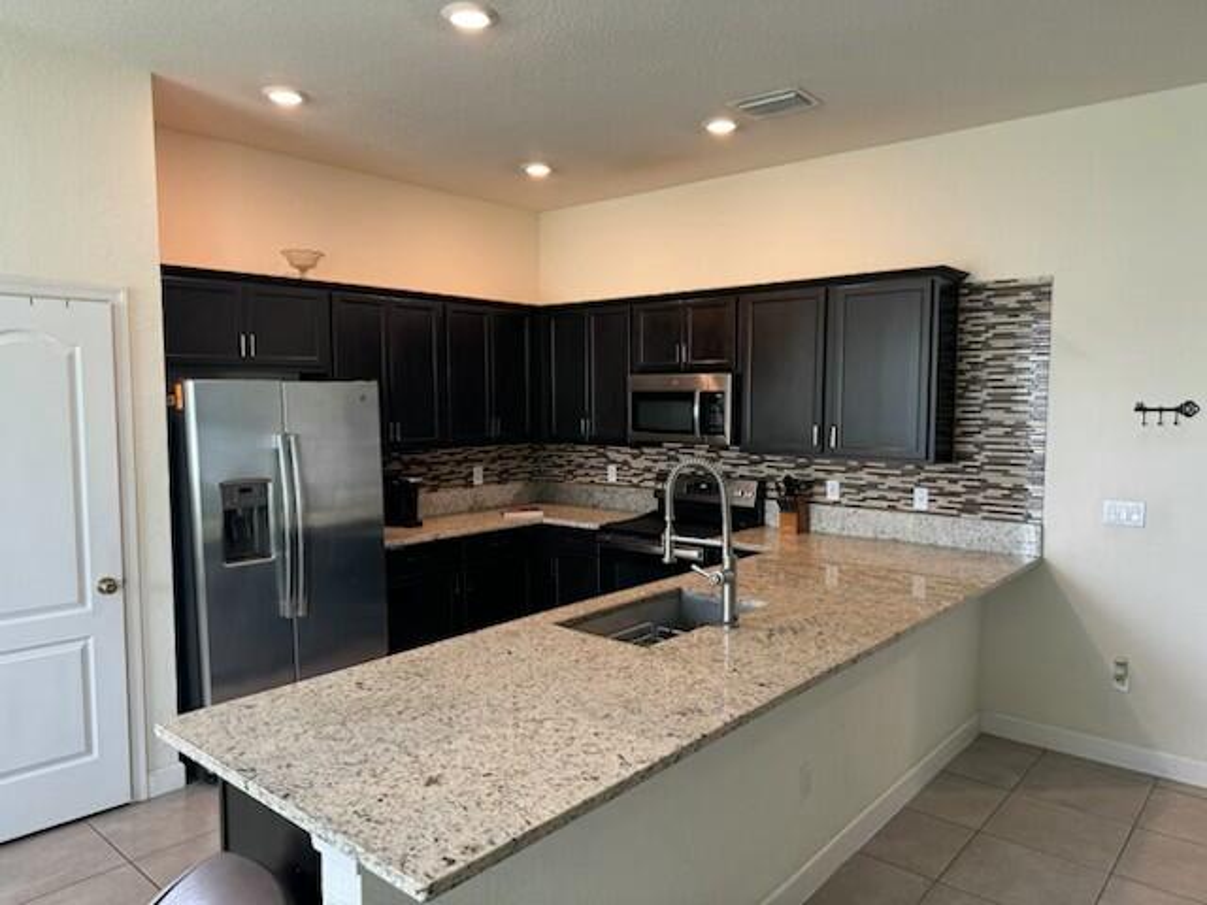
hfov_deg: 71.6
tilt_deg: -4.8
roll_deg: -0.1
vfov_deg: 56.8
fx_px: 837
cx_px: 604
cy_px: 452
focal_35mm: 24
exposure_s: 1/60
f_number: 1.78
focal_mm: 6.76
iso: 100
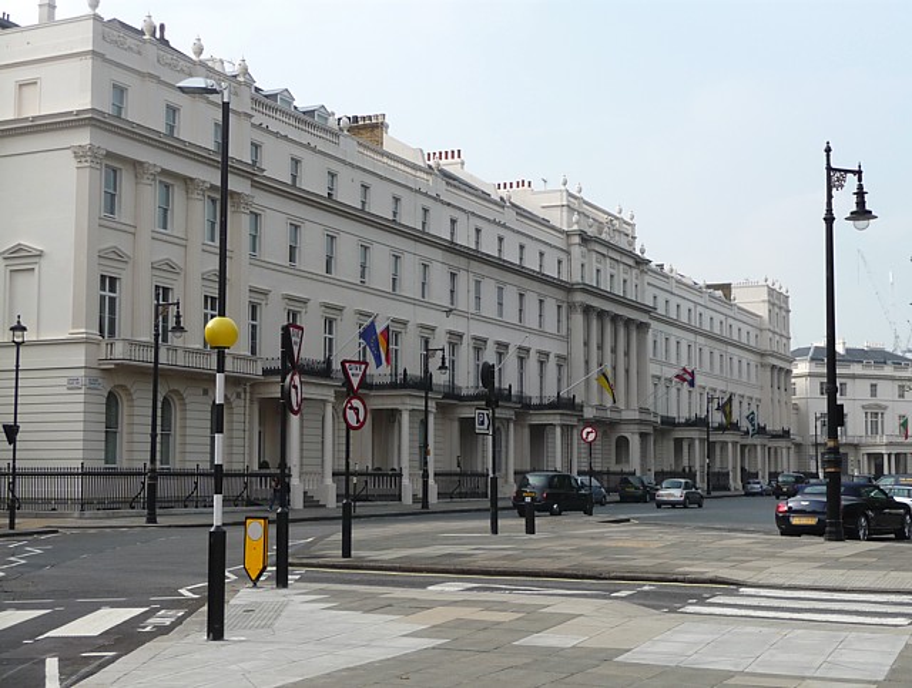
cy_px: 344
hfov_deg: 38.1
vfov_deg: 29.2
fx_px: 1320
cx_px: 456
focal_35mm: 50
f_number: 4.2
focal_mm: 8.5
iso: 100
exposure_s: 1/500
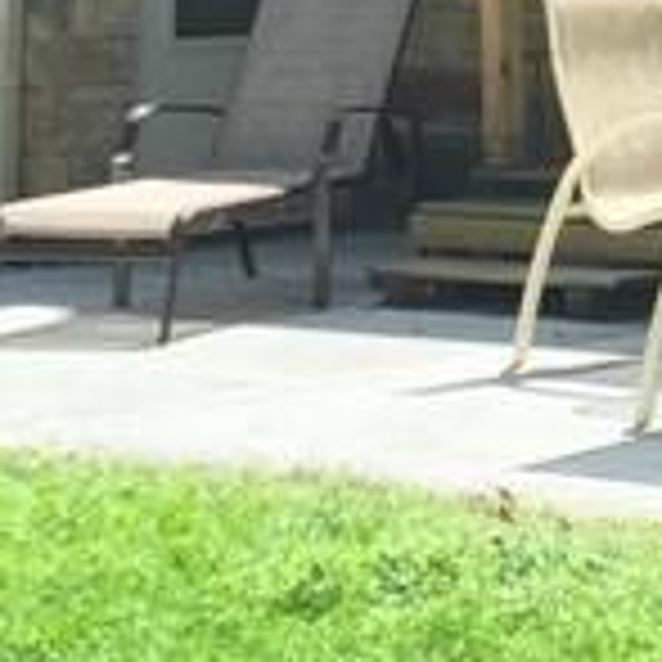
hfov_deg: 9.1
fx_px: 3873
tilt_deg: +0.7
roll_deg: -2.5
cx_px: 1365
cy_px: -203
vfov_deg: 9.6
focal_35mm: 179
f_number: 2.2
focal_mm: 4.15
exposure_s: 1/534
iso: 32
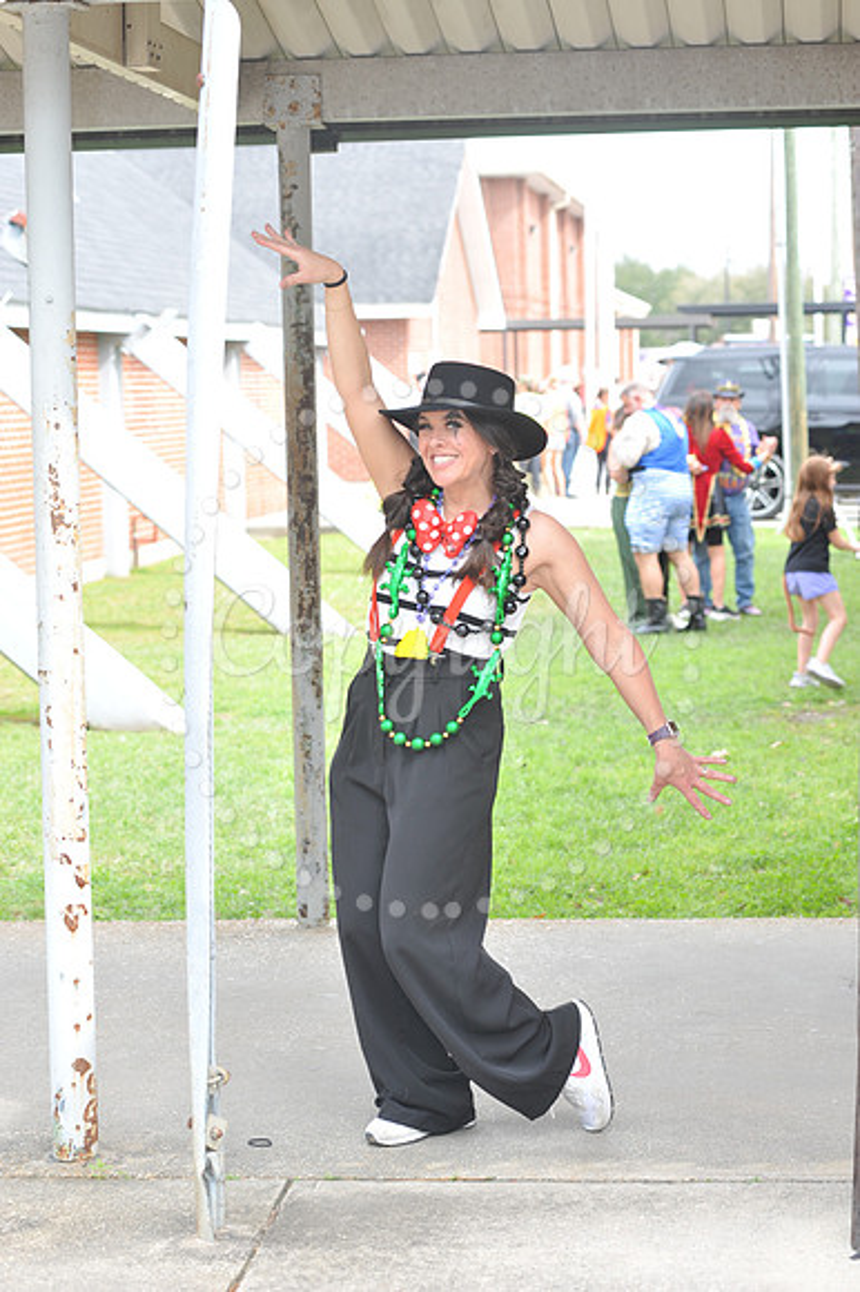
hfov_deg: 15.9
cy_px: 646
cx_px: 430
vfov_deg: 23.7
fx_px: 3085
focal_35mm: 86
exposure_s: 1/80
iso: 200
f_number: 6.3
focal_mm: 86
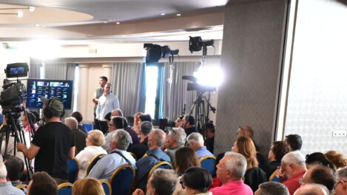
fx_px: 690
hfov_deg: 26.6
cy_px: 228
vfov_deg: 15.6
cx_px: -6
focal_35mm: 75
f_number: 5
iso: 8000
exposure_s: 1/250
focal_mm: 28
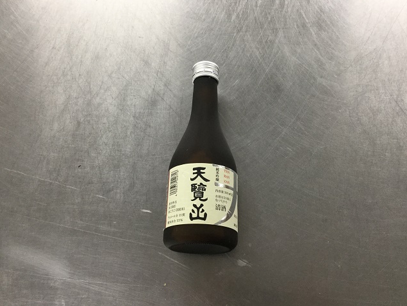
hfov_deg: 56.8
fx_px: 376
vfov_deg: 44.2
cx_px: 209
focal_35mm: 32
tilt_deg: -71.4
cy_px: 150
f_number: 2.4
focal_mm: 3.3
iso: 100
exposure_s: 1/30
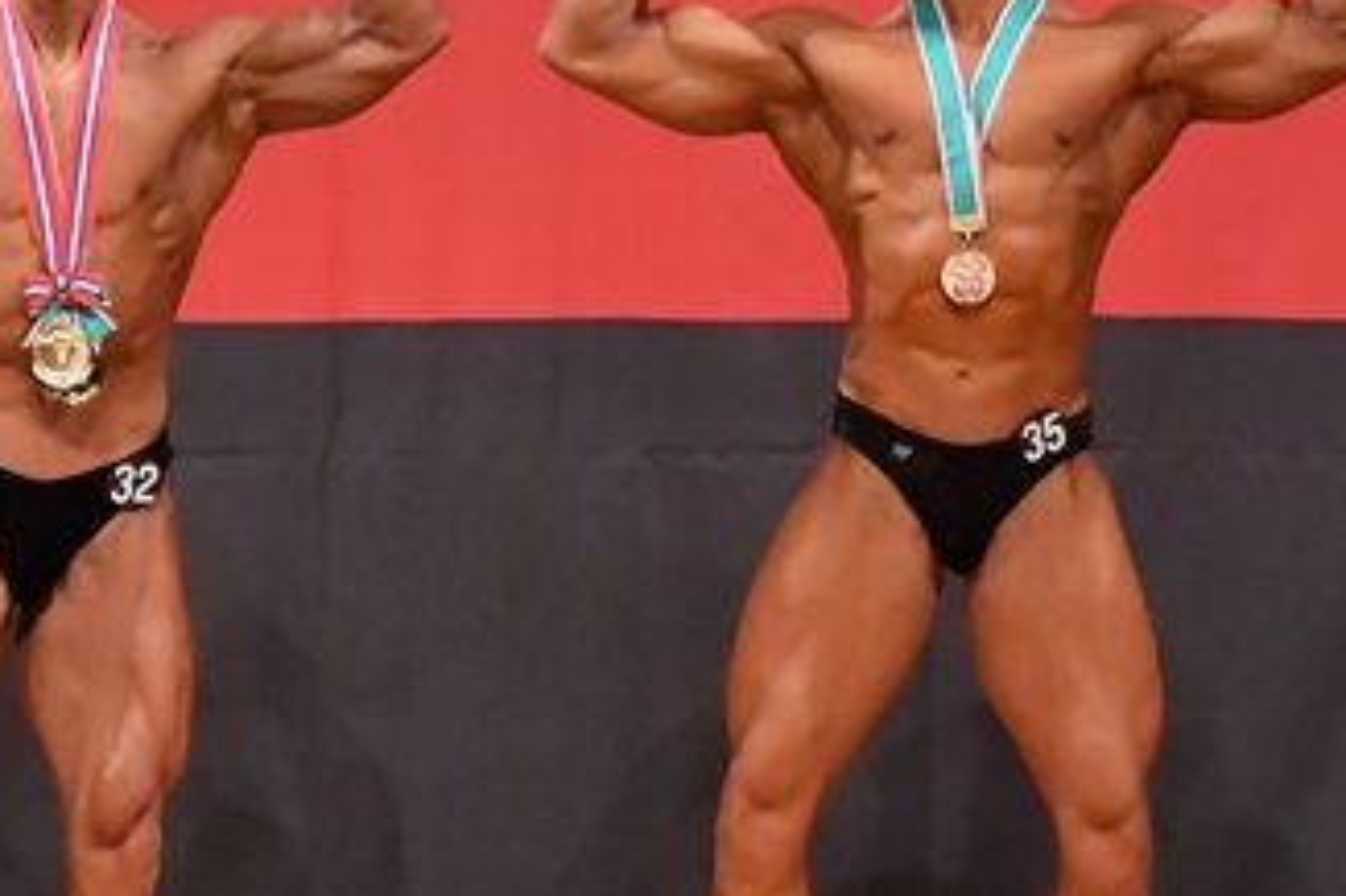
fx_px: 19992
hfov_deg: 3.9
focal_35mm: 535
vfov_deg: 2.6
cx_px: 403
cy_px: 562
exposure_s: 1/400
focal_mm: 150
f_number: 5.6
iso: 9000
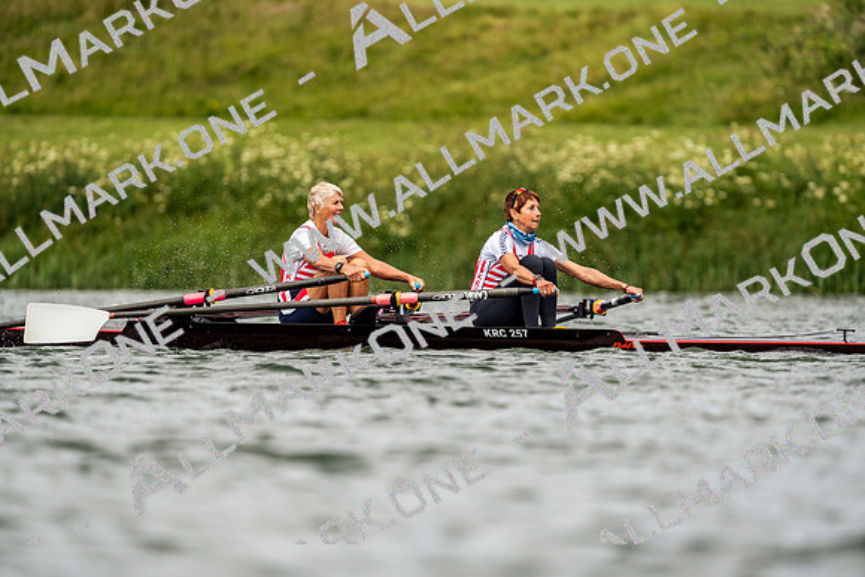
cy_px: 288
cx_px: 432
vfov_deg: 2.3
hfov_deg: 3.4
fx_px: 14419
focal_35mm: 600
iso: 400
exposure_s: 1/2000
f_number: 6.3
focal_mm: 600
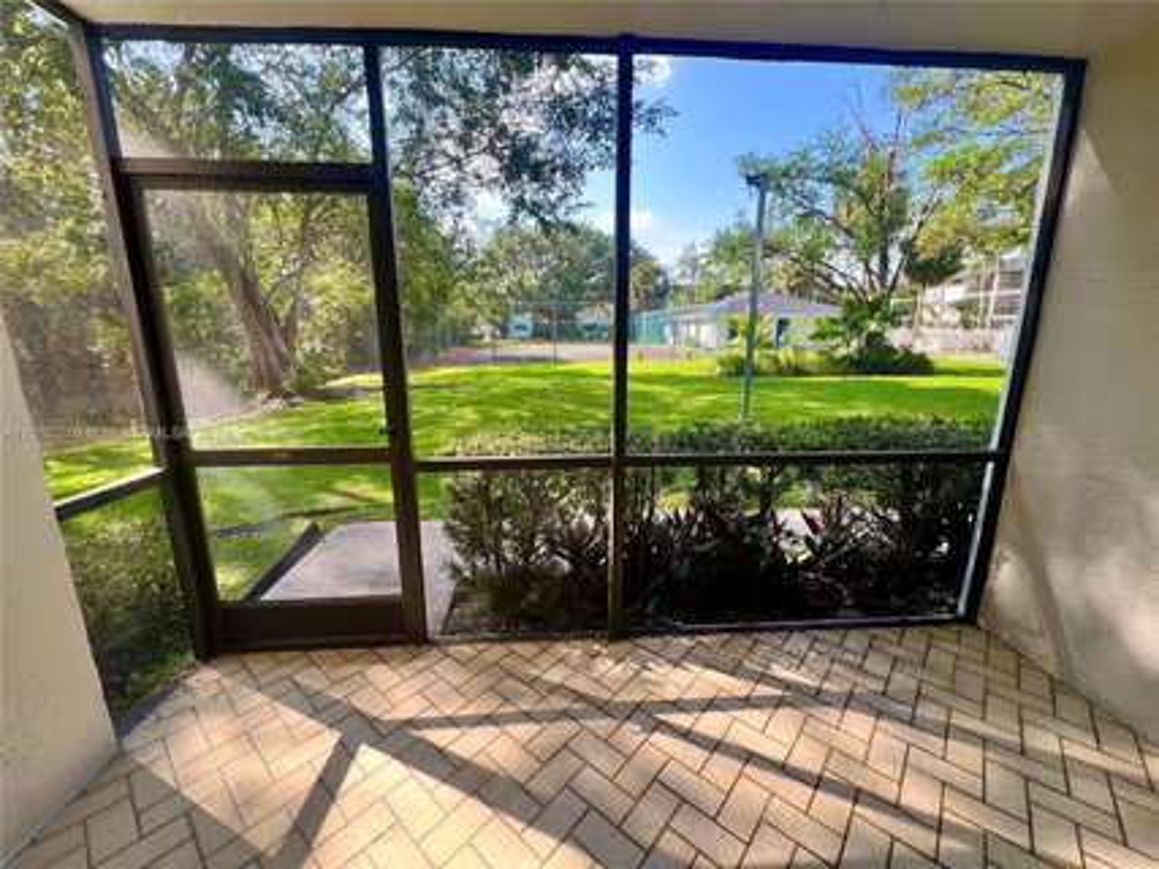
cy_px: 434
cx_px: 580
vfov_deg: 89.9
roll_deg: +0.1
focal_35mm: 13
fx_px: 435
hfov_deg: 106.2
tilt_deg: -12.8
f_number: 1.8
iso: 32
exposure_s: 1/137
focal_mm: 1.57
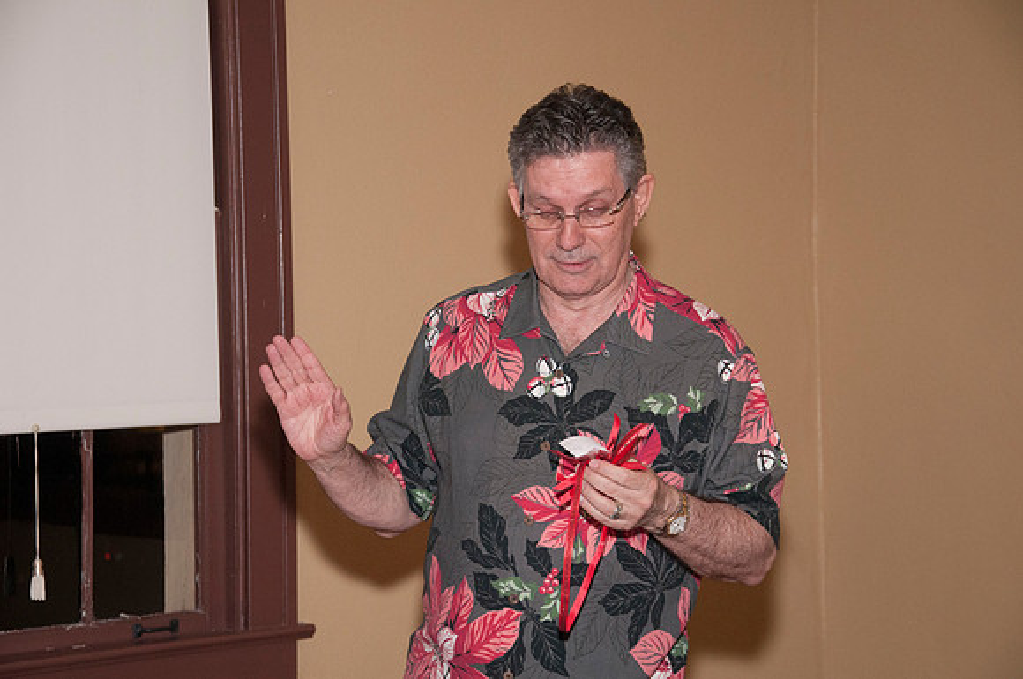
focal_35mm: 93
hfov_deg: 21.9
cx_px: 512
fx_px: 2639
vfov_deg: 14.7
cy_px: 340
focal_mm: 62
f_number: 5.6
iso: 800
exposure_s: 1/80
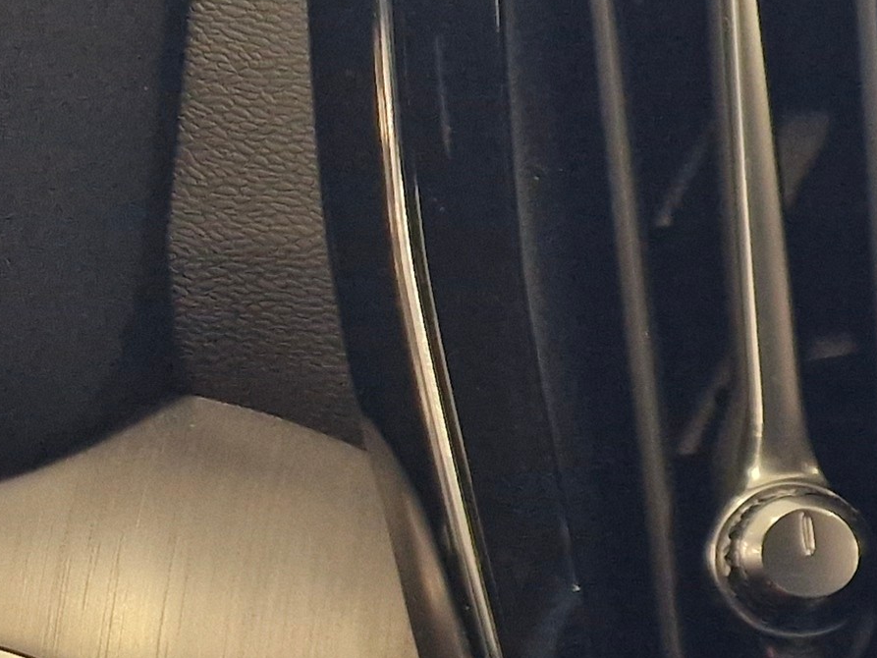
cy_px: 824
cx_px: 1941
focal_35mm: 103
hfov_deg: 14.5
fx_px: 2610
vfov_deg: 13.9
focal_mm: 5.54
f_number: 1.8
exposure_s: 1/100
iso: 250
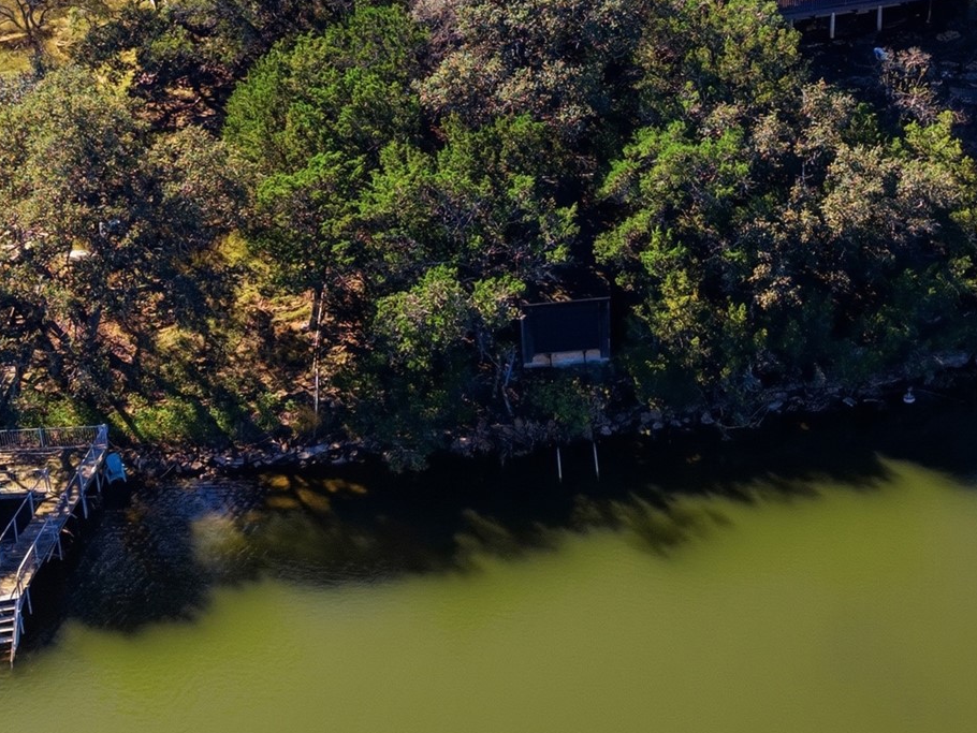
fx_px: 1524
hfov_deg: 34.9
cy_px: 97
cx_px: 718
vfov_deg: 26.3
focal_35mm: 54
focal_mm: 8.7
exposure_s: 1/400
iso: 270
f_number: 1.8
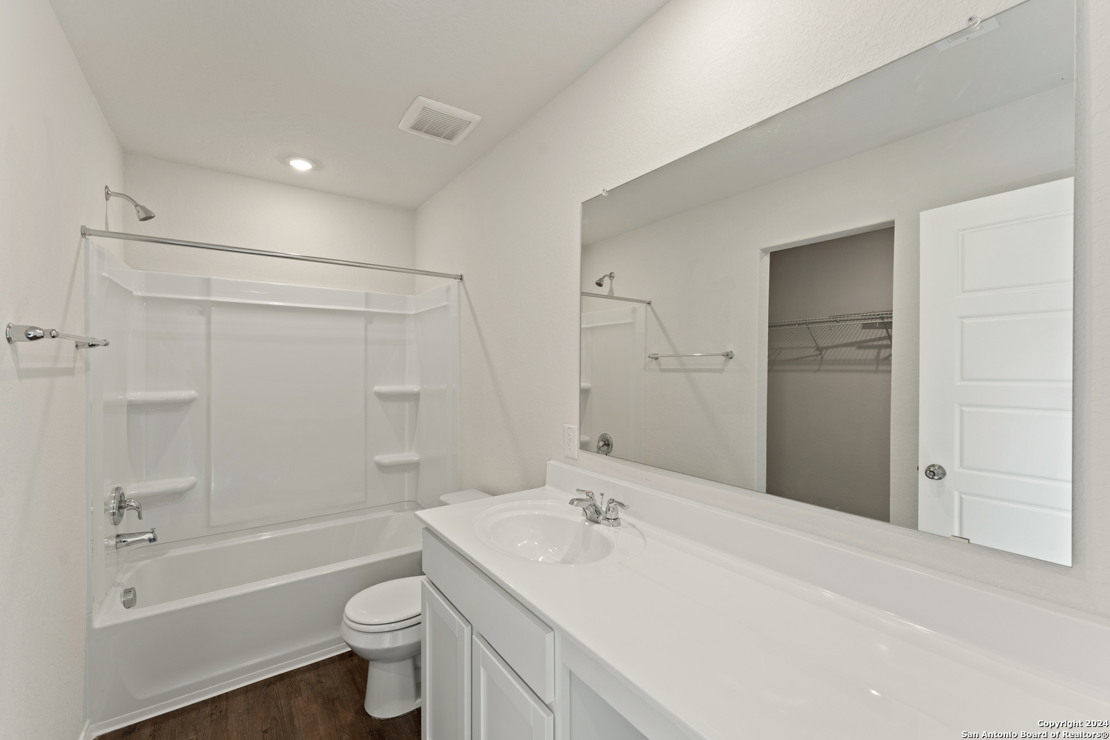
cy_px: 370
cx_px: 555
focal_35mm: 14
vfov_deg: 81.2
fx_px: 432
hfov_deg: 104.3
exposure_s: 1/1.67
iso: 100
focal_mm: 14
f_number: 8
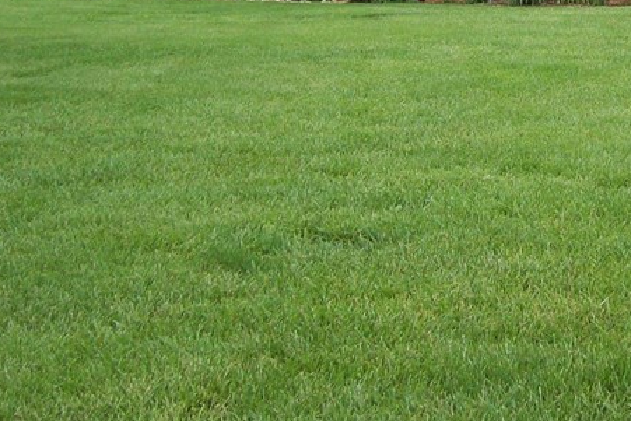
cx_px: 555
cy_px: -110
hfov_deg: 23.3
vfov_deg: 15.4
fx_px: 1490
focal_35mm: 85
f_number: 4.8
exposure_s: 1/273
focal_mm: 6
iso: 80
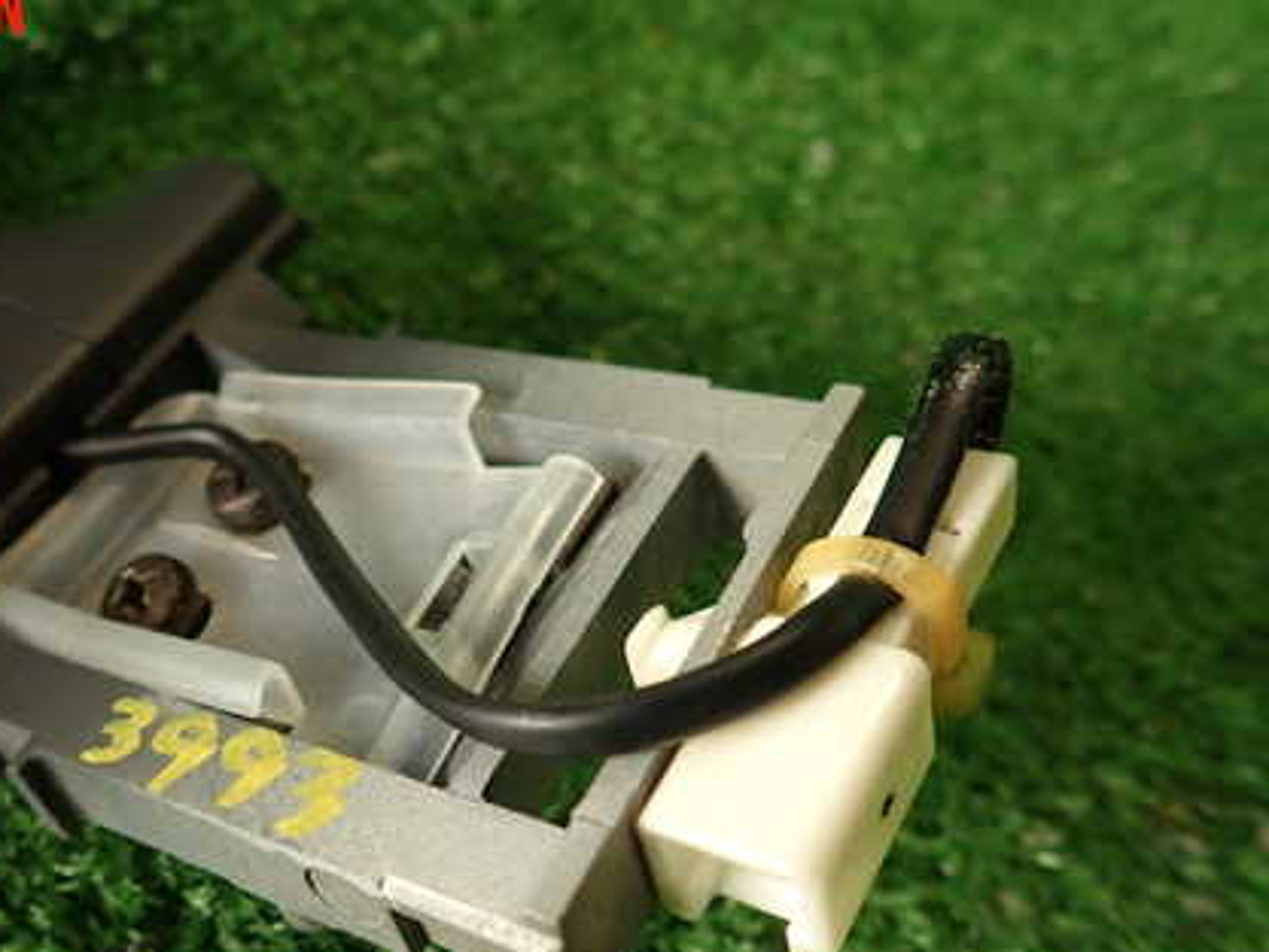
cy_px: 660
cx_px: 383
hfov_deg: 50.1
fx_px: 1320
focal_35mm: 36
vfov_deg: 39.1
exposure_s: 1/60
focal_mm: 4.5
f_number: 2
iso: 100
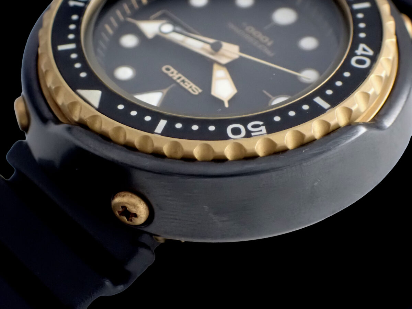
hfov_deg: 22.3
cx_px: 206
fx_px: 1047
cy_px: 154
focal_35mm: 88
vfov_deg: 16.8
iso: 1600
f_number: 4.5
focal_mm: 15.66
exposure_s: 1/60
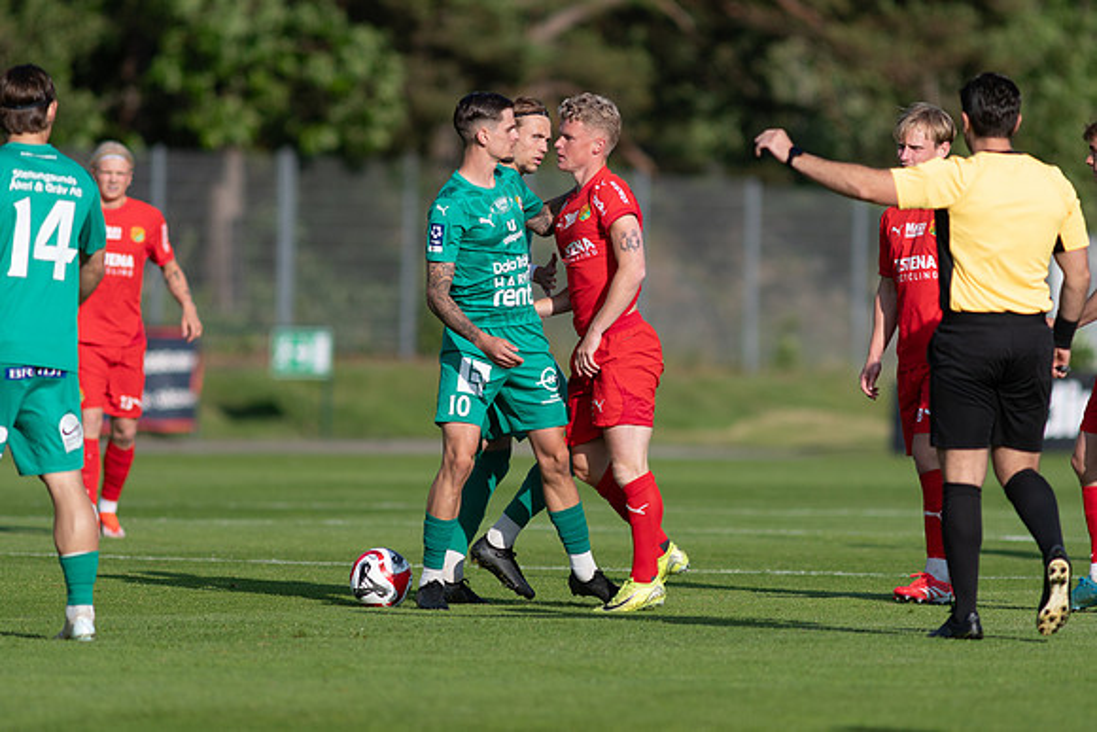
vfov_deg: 3.1
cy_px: 366
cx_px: 548
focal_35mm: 450
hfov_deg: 4.6
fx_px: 13715
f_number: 3.2
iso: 100
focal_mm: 300
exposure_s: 1/1600
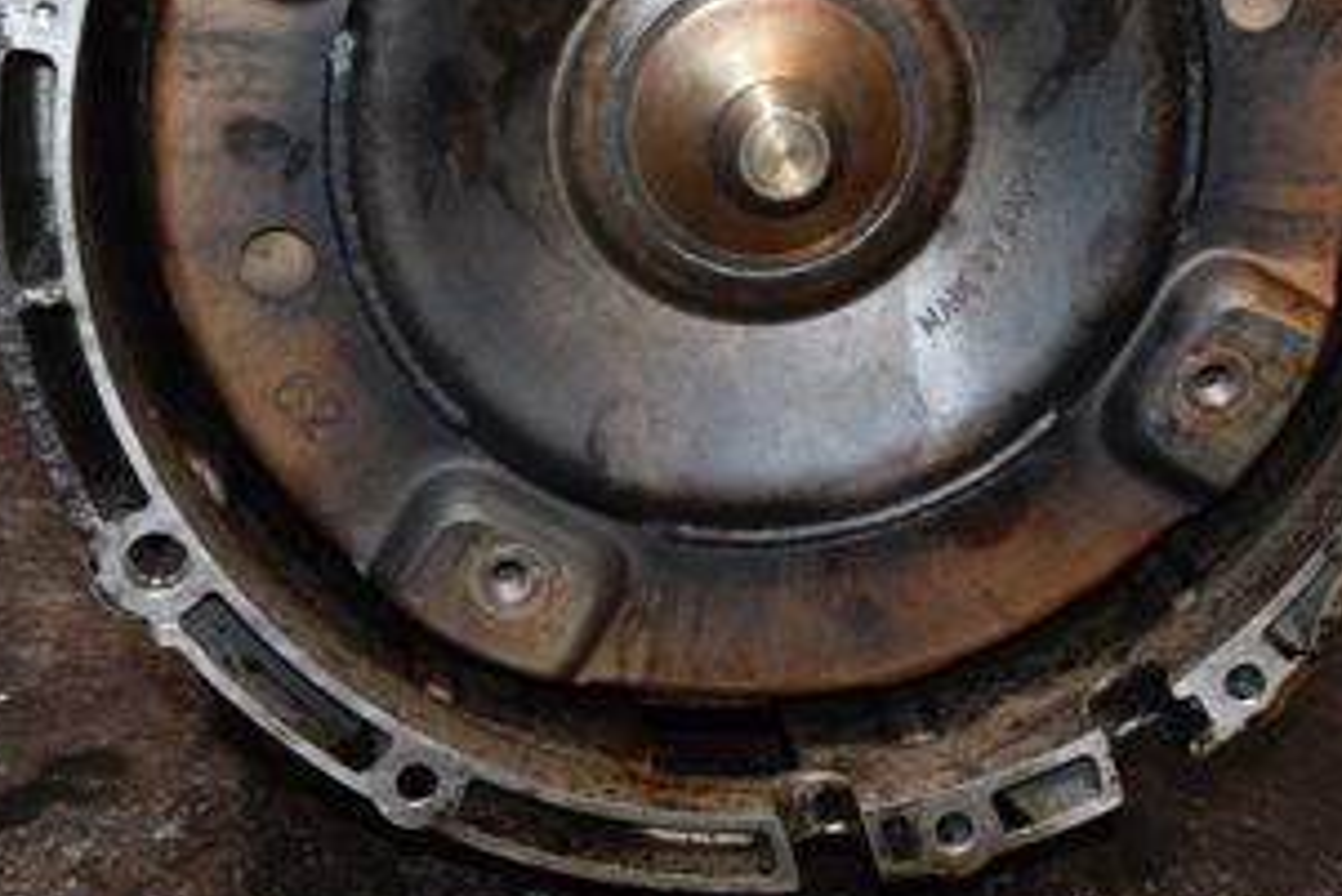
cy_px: 125
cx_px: 642
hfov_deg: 20.0
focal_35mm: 102
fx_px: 3804
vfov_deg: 13.3
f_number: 5.6
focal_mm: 32
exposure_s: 1/60
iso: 1600
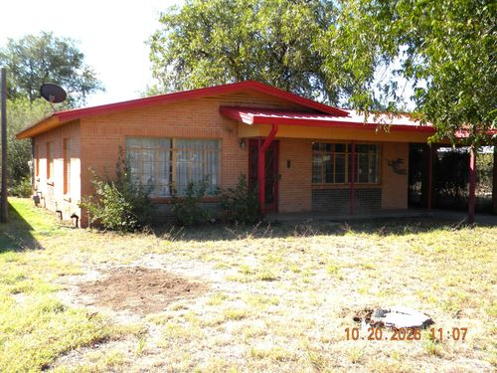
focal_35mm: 36
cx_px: 248
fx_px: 517
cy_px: 186
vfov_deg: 39.7
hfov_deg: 51.4
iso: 80
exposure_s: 1/342
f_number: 3.7
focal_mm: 6.4
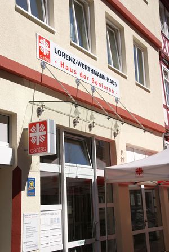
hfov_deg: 25.8
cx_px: 84
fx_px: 369
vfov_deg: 37.8
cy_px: 126
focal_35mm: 52
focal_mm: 35
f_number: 8
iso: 100
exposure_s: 1/320
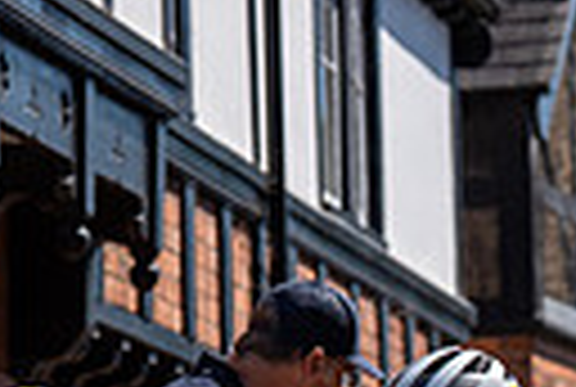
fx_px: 5068
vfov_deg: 4.3
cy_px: 578
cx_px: 554
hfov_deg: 6.5
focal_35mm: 316
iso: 100
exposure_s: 1/1600
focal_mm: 70
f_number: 4
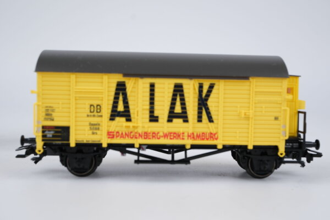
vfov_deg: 29.9
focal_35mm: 45
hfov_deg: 43.6
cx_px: 165
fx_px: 412
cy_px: 110
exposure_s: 1/125
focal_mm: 30
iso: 400
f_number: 9
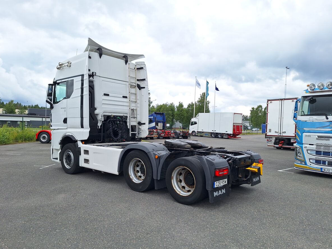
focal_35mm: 25
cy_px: 130
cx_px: 157
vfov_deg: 54.8
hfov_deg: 69.4
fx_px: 240
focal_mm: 5.54
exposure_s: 1/1460
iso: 40
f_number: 1.8
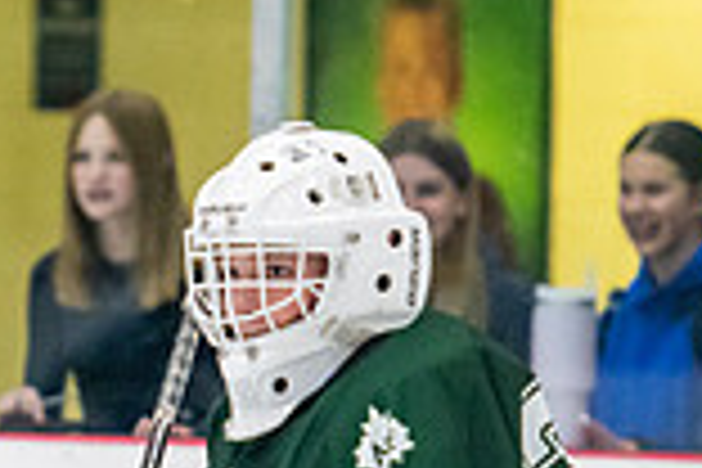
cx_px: -306
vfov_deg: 1.8
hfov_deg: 2.7
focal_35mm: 773
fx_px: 15072
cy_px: 672
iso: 2000
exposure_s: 1/640
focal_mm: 155
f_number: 3.2
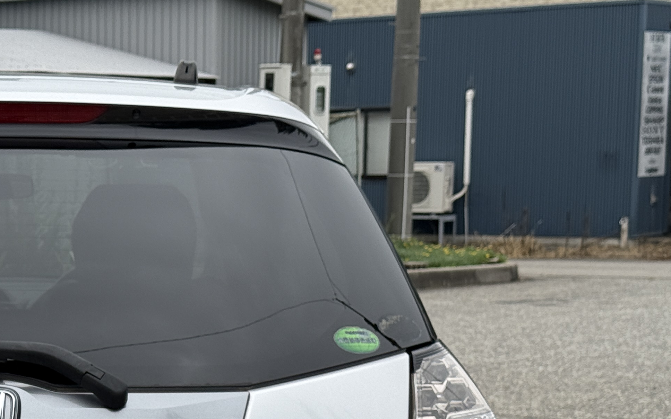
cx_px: -4
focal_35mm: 106
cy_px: 492
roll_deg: +1.1
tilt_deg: -10.0
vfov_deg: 12.1
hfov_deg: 19.1
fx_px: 1939
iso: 64
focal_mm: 6.76
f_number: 1.78
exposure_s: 1/828
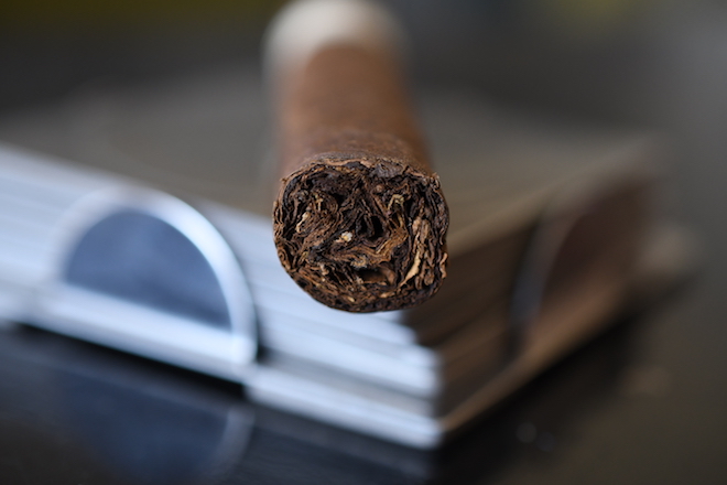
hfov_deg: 33.4
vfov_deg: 22.6
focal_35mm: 60
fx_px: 1212
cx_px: 364
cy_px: 242
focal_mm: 40
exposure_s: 1/30
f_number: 4
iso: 800
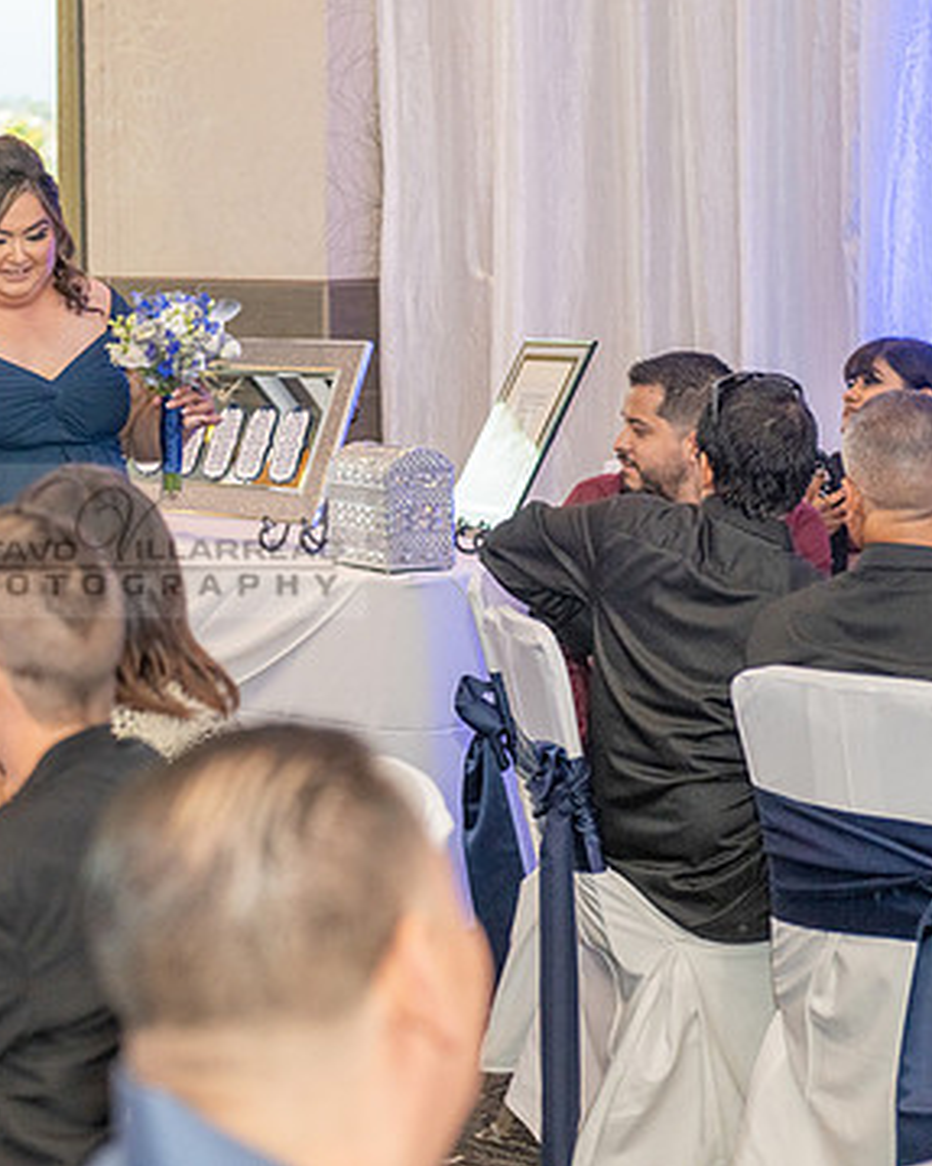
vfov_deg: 20.4
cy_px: 541
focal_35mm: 94
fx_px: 3242
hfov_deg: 16.1
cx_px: 91
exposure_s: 1/200
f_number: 3.5
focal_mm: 62
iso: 1600
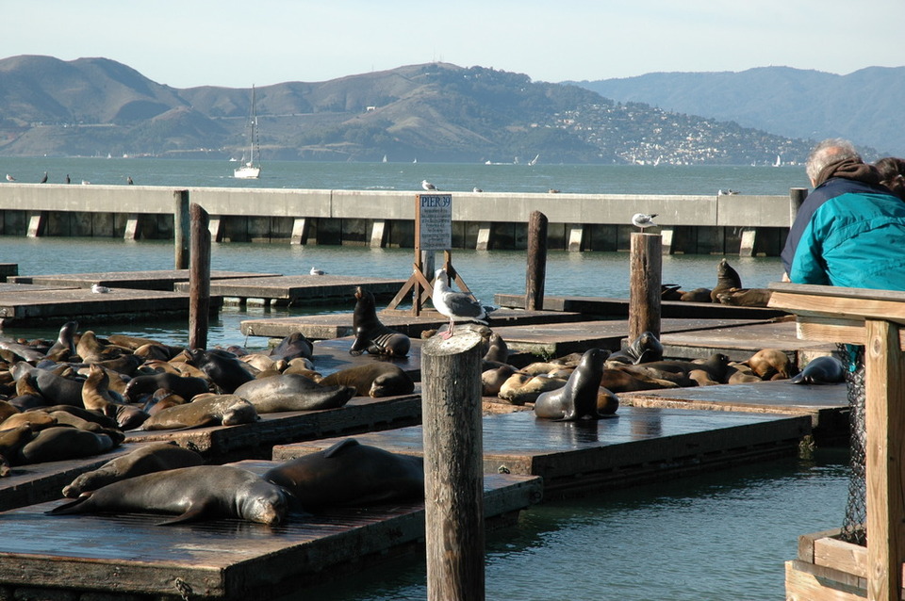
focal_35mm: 105
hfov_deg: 19.5
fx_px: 2637
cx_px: 452
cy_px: 300
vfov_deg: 13.0
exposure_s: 1/250
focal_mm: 70
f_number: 8
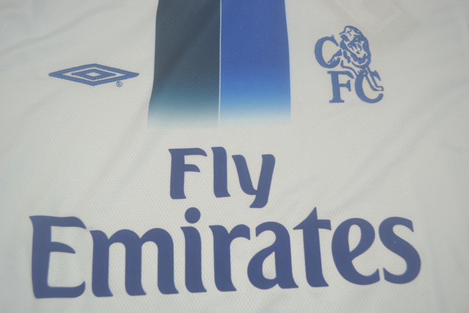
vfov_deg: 36.9
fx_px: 469
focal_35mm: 36
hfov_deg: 53.1
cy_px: 156
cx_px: 234
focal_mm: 24
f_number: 4
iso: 200
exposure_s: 1/125
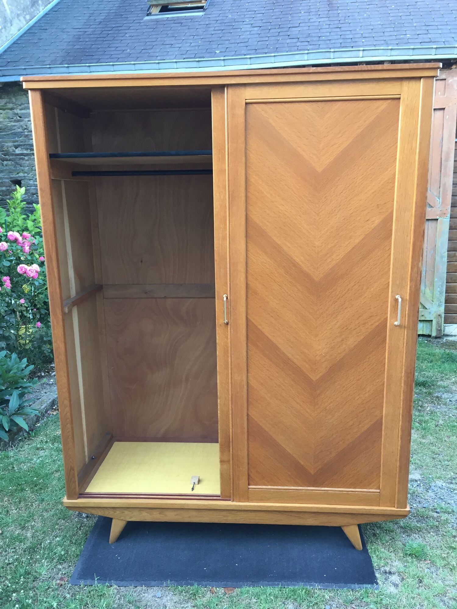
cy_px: 304
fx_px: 510
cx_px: 228
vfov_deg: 61.7
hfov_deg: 48.2
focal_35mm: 29
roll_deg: +1.0
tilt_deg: -11.7
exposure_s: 1/33
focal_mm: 4.15
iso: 80
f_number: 2.2
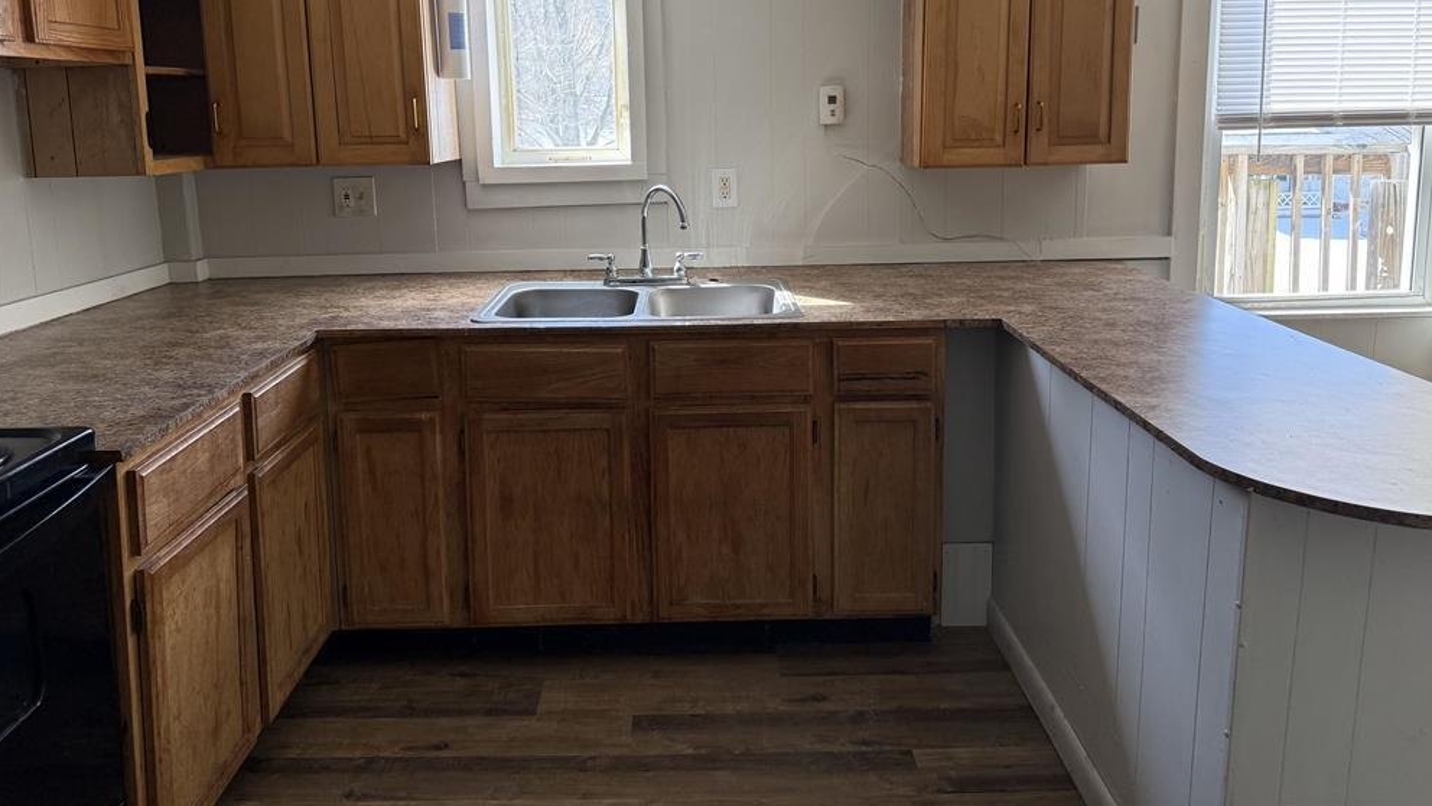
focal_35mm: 27
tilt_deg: -4.5
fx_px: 1025
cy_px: 253
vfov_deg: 42.2
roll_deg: +1.0
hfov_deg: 69.9
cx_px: 707
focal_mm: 6.76
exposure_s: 1/232
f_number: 1.78
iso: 200
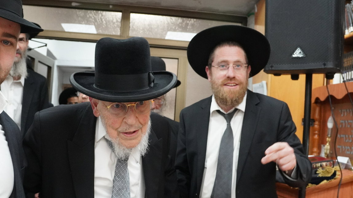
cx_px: 156
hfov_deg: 53.0
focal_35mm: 38
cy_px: 134
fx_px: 353
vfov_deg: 31.1
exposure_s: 1/200
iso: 3200
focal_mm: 19.7
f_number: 5
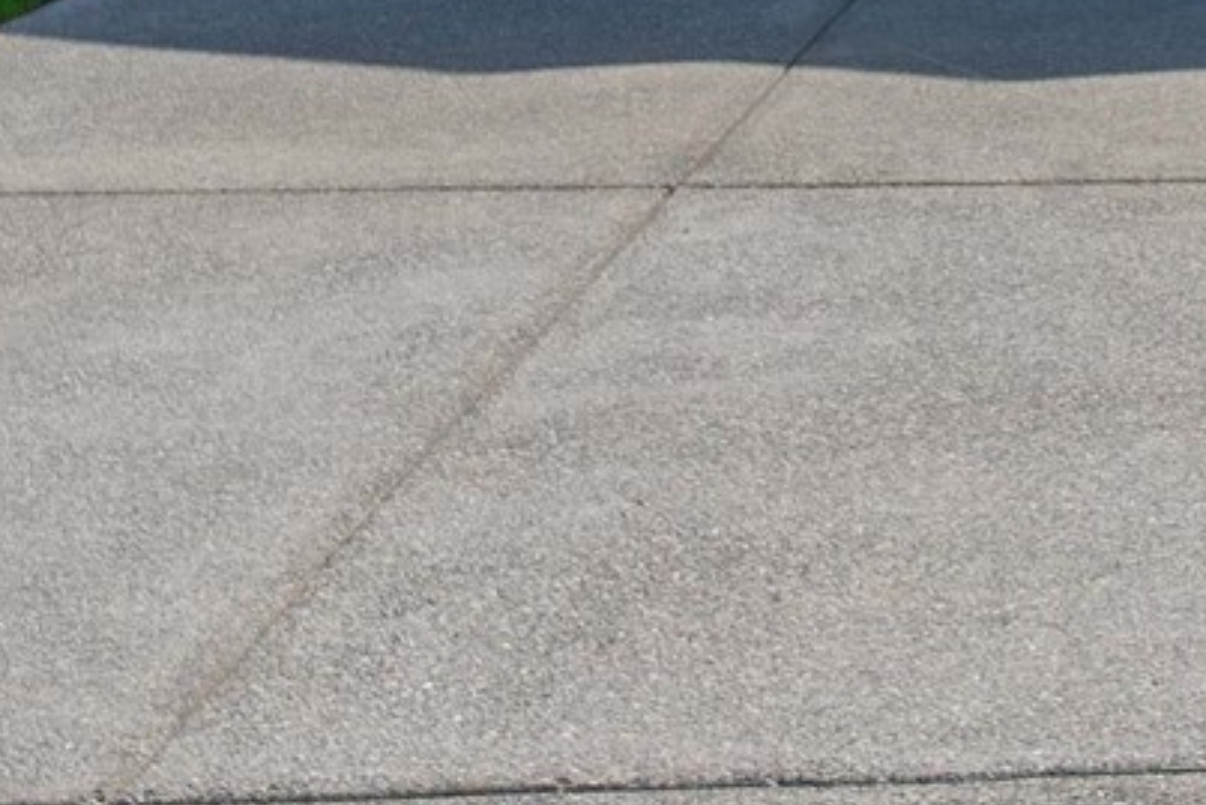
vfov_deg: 12.5
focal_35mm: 101
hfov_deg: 19.2
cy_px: -593
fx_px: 3385
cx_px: 1390
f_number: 6.3
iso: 80
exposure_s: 1/125
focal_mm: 24
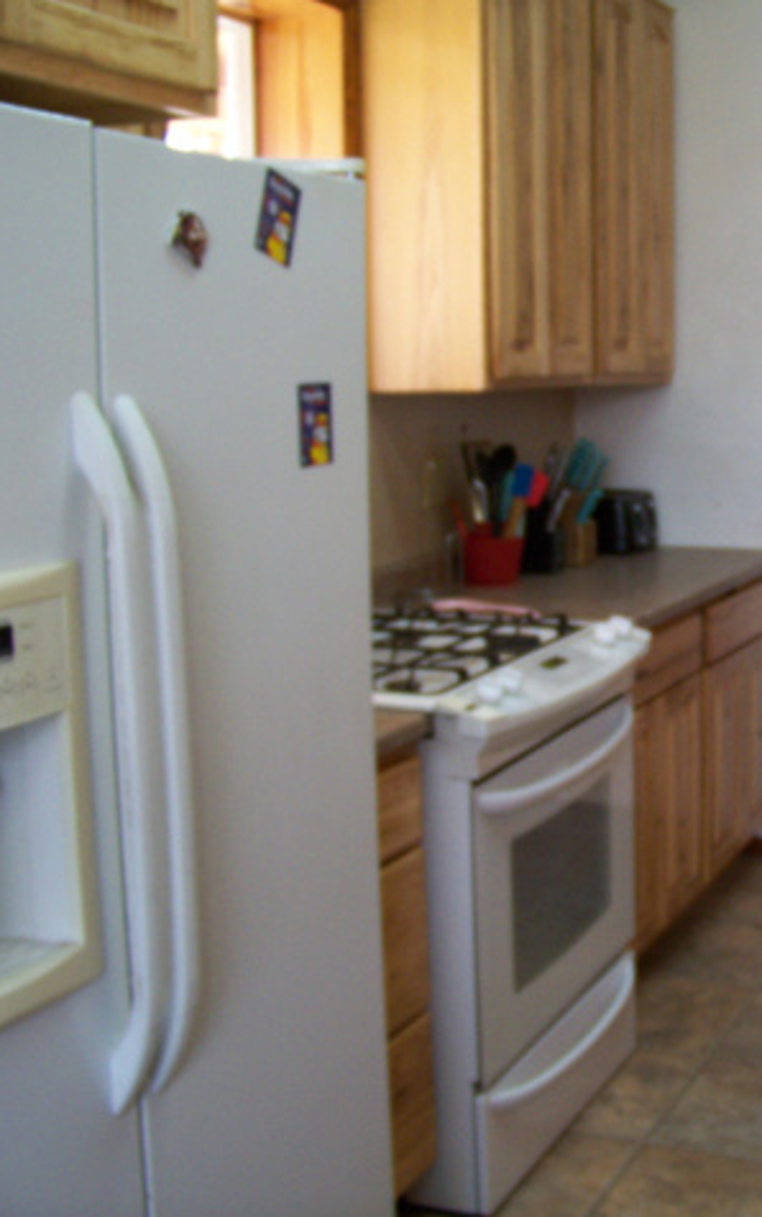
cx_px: 734
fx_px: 1560
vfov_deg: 42.6
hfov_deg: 26.2
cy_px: 608
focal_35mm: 47
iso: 160
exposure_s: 1/30
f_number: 2.8
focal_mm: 5.85
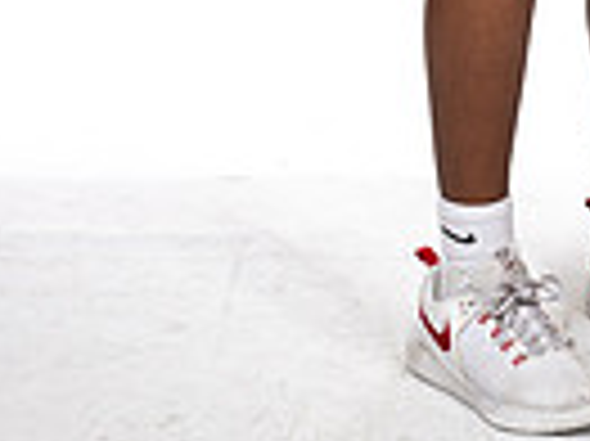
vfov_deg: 7.3
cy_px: -526
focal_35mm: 192
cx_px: 567
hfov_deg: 10.2
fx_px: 3269
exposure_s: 1/320
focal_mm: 58
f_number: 7.1
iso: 400
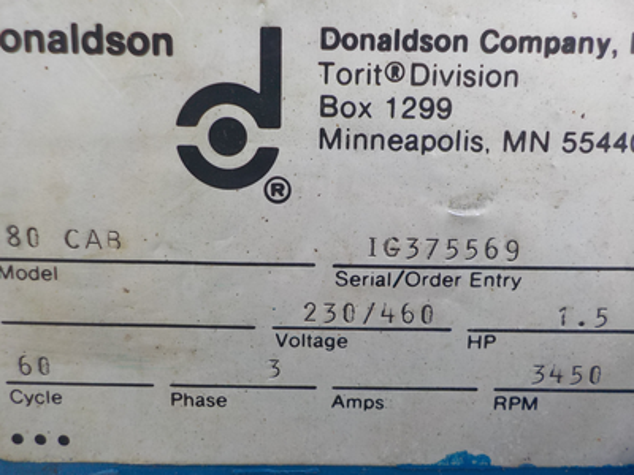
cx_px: 317
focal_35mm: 30
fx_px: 549
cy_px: 238
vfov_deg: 46.8
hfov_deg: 60.0
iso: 125
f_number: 3.3
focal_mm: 4.1
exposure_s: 1/100
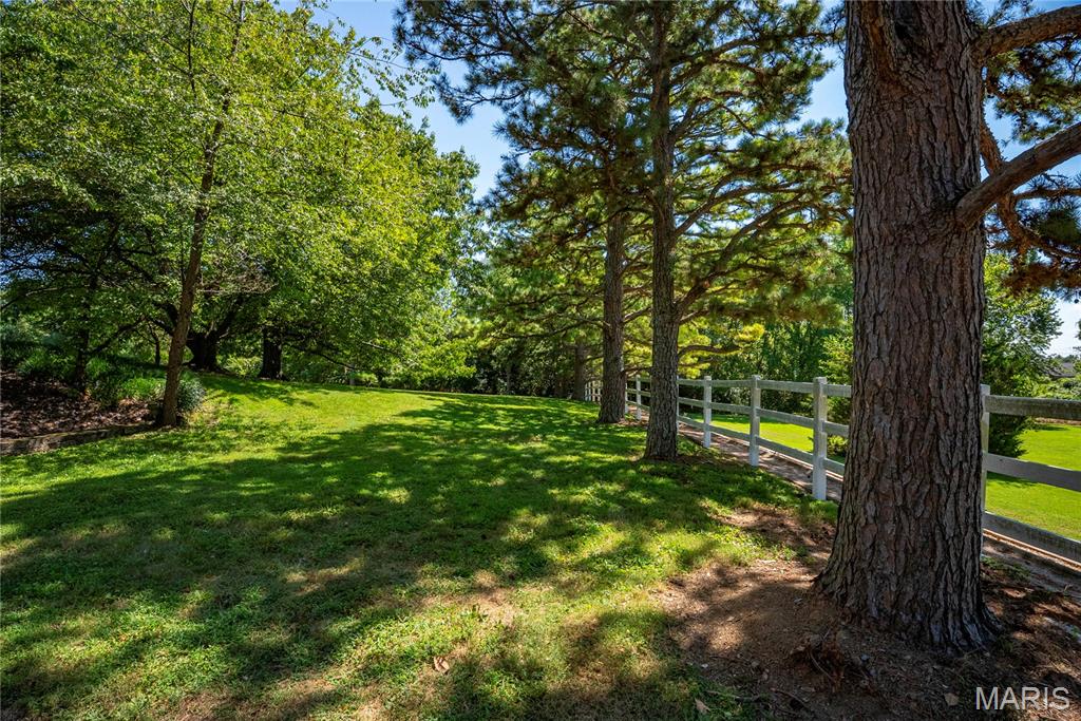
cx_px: 540
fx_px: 480
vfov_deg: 73.8
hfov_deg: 96.7
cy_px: 360
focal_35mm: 16
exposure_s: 1/500
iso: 1000
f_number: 11
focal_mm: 16
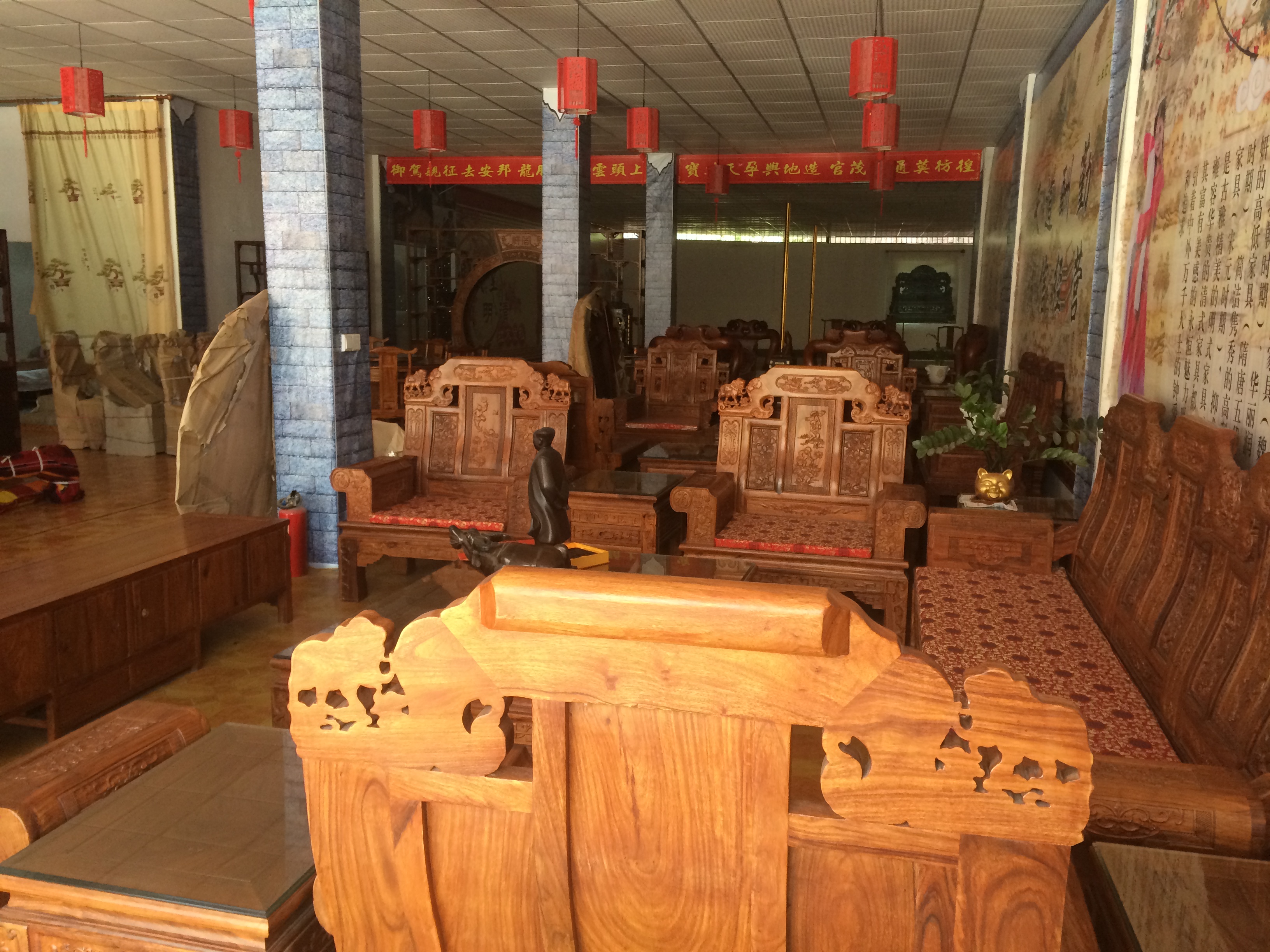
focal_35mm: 30
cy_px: 476
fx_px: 1101
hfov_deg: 60.0
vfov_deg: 46.8
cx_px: 635
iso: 64
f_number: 2.2
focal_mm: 4.12
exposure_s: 1/30
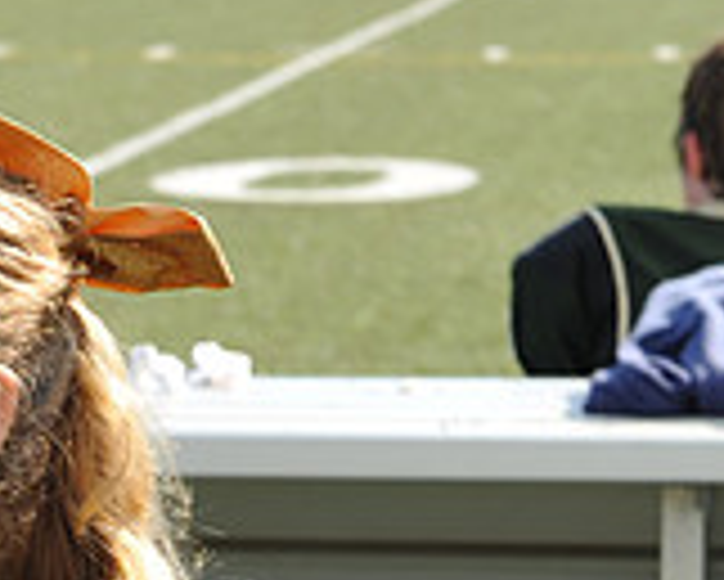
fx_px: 5060
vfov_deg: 6.5
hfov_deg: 8.1
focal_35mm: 236
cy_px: 805
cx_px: 4
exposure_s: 1/160
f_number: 8
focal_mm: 70
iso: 200
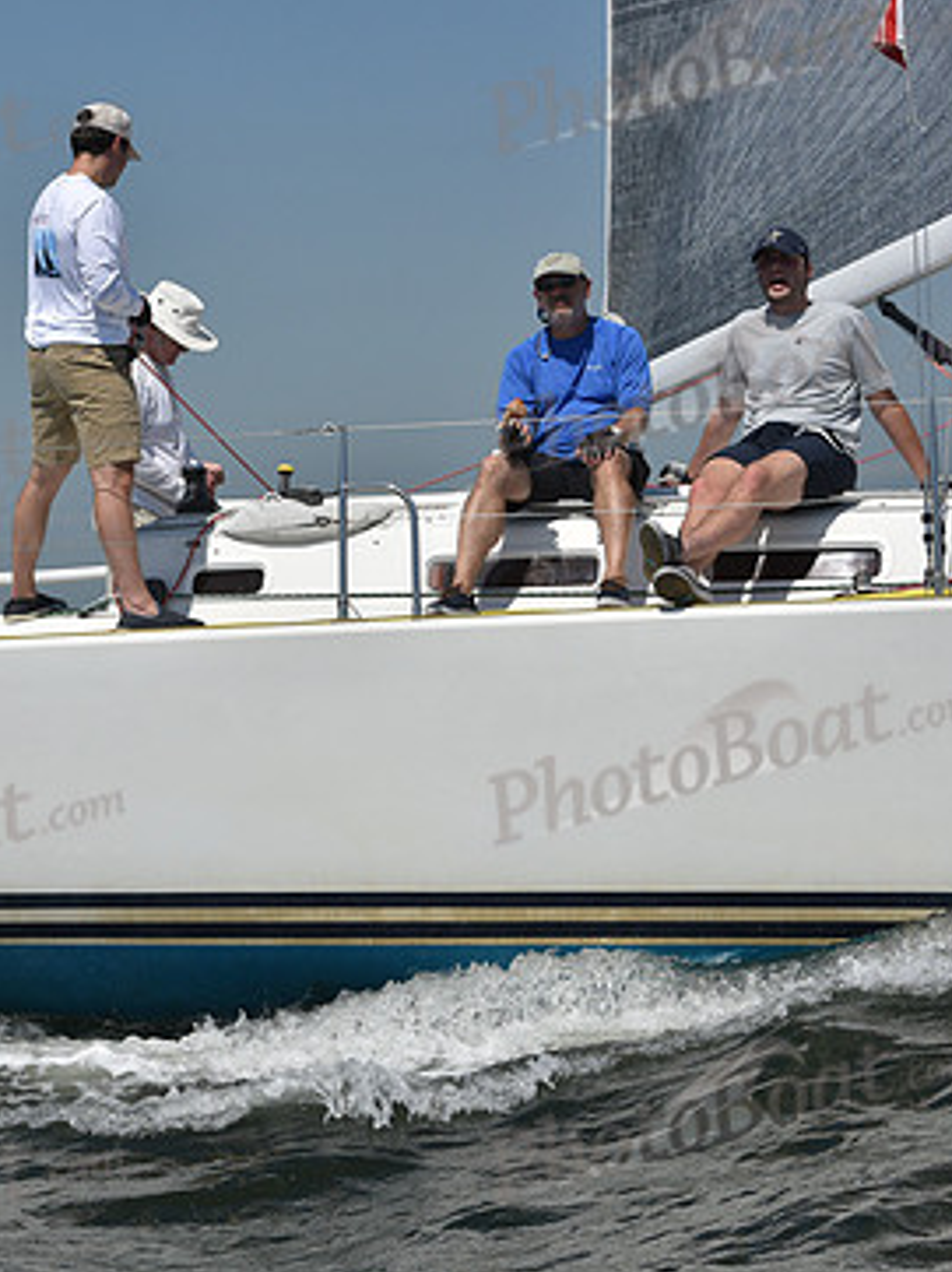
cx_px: 309
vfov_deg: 15.1
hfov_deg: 11.3
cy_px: 620
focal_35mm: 131
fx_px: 4809
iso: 250
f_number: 11
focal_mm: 85
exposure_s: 1/1250
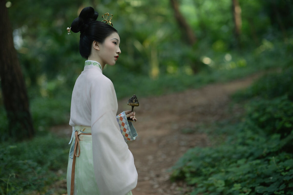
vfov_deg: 16.1
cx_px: 146
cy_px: 98
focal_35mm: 85
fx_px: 692
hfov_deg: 23.9
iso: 100
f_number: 1.8
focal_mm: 85
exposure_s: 1/200
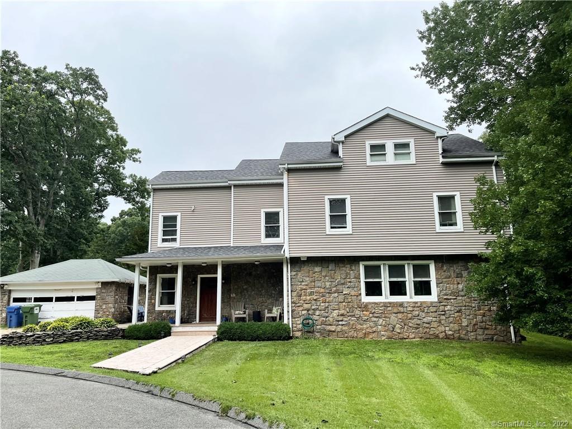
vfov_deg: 53.1
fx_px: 430
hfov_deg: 67.3
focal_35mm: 26
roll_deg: +1.1
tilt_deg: +12.5
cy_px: 214
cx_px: 286
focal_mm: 5.1
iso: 32
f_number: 1.6
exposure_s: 1/4717
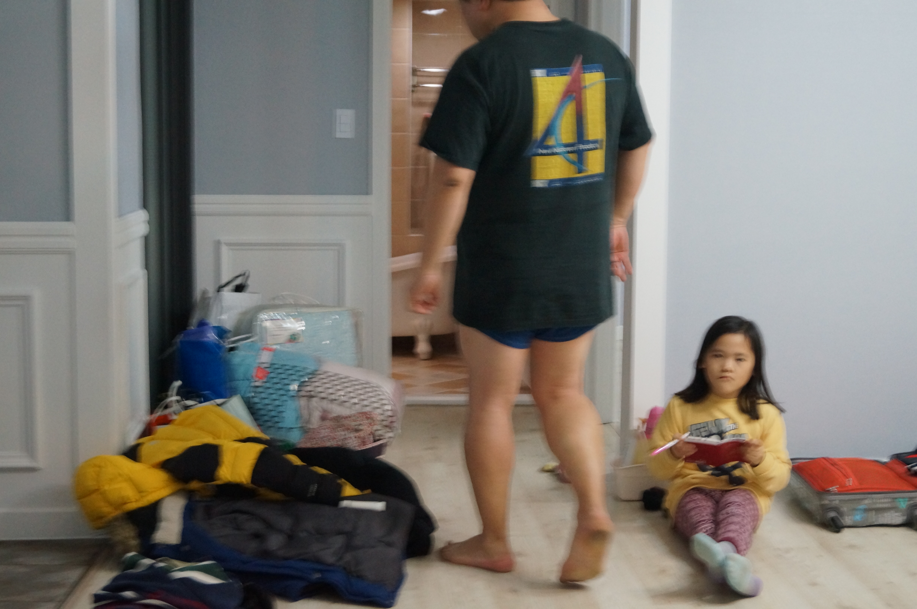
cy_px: 304
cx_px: 458
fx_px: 1336
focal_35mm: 52
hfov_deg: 37.9
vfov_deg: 25.7
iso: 2000
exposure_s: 1/60
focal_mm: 35
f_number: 5
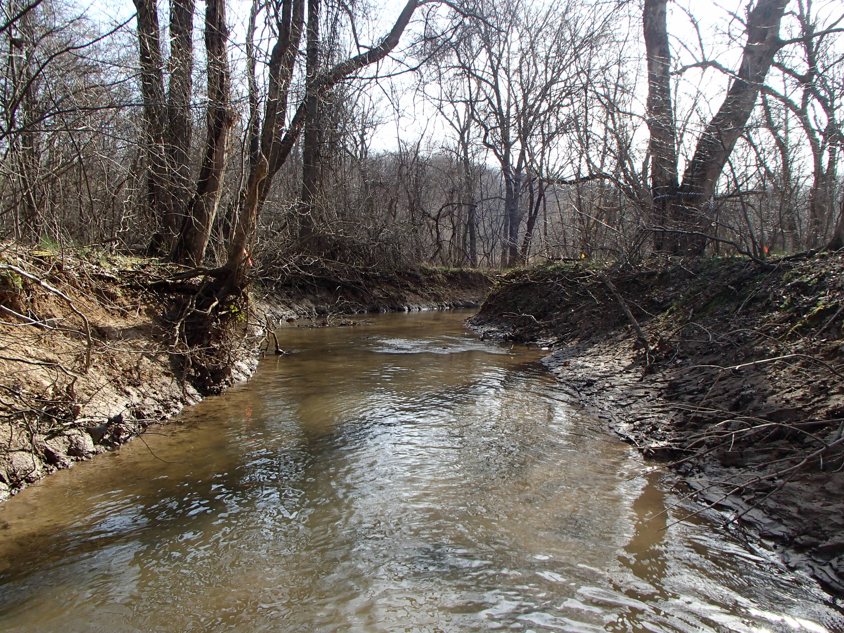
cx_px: 422
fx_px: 683
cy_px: 316
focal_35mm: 28
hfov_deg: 63.4
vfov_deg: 49.7
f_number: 3.9
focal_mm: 5
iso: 100
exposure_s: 1/250
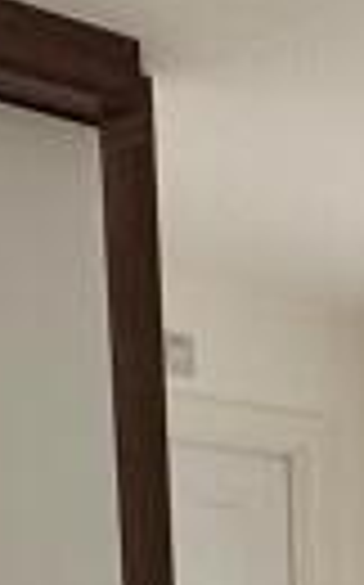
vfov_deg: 14.6
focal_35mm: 117
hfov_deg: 10.3
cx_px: 719
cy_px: 1192
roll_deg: -0.9
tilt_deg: -13.6
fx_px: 1861
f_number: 2.2
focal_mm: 2.22
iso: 125
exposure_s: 1/114
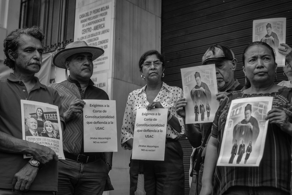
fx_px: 406
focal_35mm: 50
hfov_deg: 39.6
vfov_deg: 27.0
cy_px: 98
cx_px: 146
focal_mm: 50
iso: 50
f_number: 3.5
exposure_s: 1/320
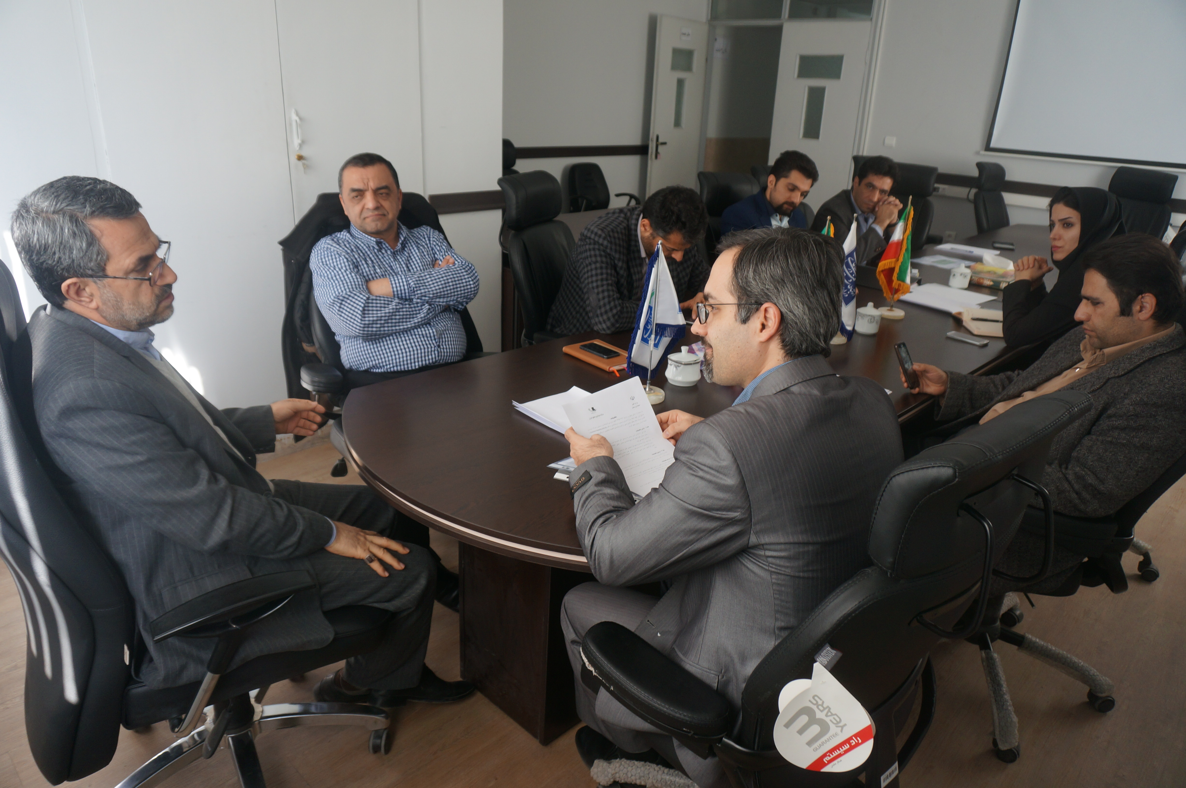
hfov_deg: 73.8
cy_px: 394
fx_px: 790
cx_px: 593
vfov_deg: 53.0
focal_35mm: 24
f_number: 4
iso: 320
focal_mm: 16
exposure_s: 1/60
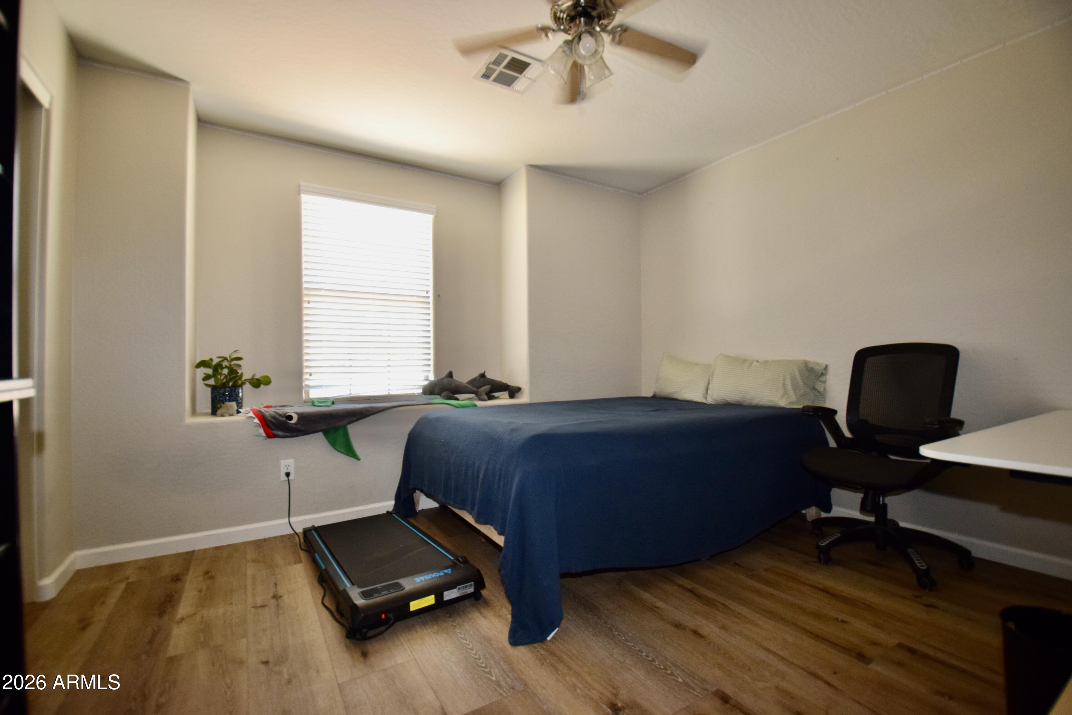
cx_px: 536
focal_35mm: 15
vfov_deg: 77.3
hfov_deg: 100.4
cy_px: 358
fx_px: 447
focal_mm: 10
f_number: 4.5
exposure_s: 1/80
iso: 800
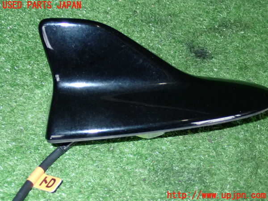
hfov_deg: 33.2
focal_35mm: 58
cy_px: 100
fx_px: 449
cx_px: 134
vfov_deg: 25.2
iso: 800
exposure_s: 1/60
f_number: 10
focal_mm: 10.35
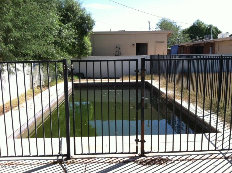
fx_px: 234
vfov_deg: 40.6
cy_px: 86
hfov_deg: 52.7
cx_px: 116
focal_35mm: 35
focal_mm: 3.85
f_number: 2.8
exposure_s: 1/708
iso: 80
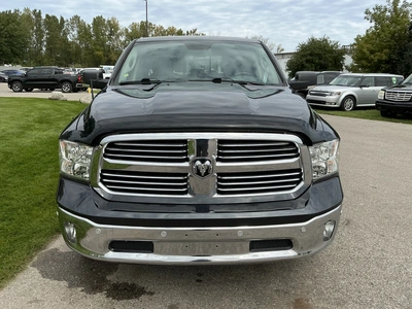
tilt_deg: -12.7
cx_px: 206
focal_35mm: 28
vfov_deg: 49.7
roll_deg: -2.2
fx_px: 333
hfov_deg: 63.4
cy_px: 154
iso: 25
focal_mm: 3
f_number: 1.8
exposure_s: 1/1451
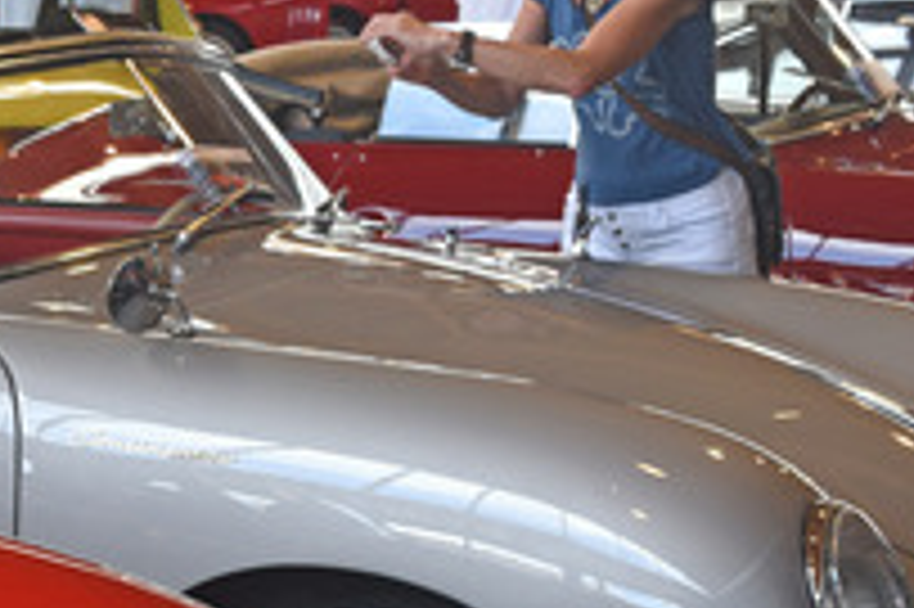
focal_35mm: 133
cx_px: -79
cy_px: 644
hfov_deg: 15.1
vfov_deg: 10.2
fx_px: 3374
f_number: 6.3
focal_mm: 45
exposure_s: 1/125
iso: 1000
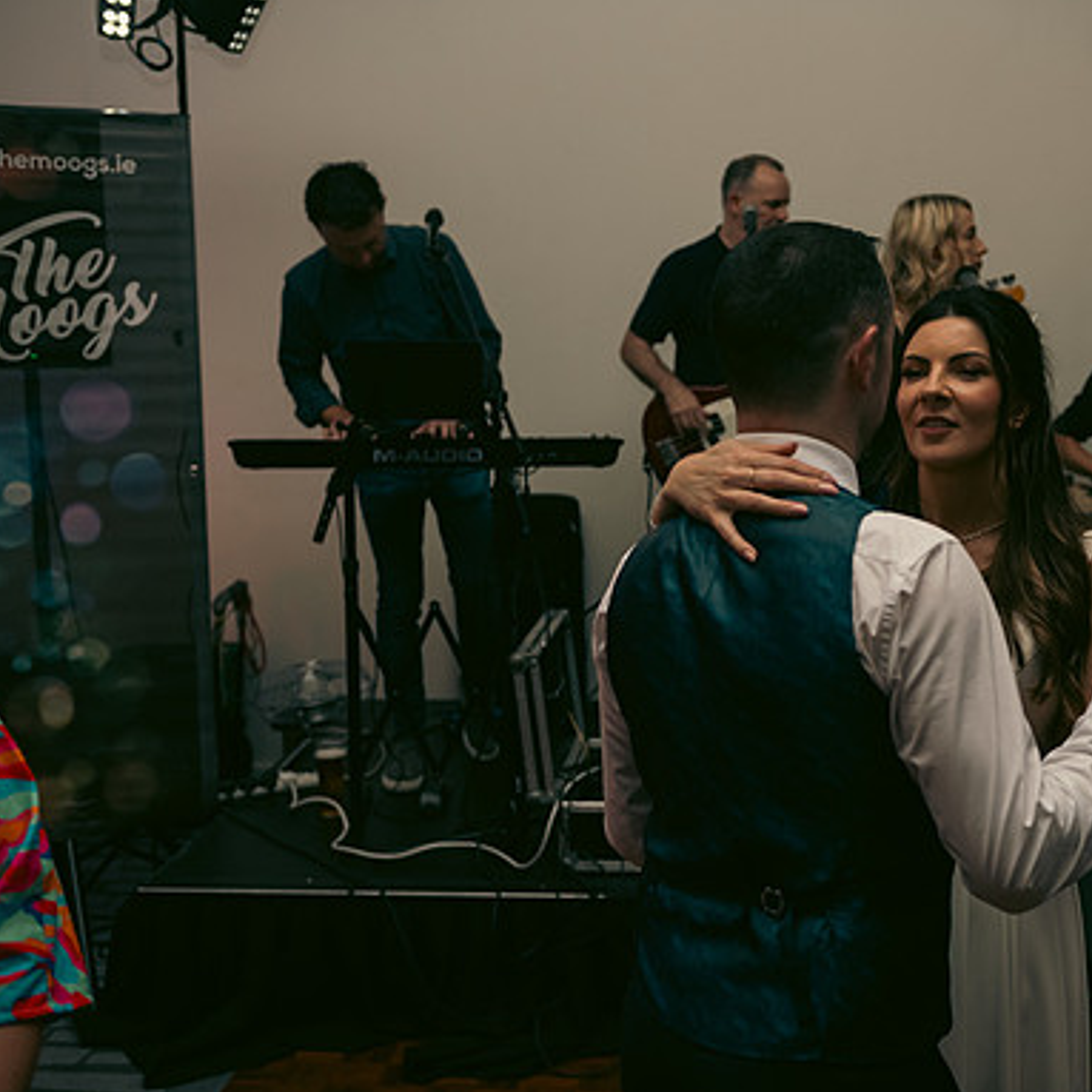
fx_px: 1606
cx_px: 744
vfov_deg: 37.6
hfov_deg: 37.1
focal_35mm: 45
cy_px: 546
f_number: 3.5
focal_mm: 35
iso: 800
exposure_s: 1/160
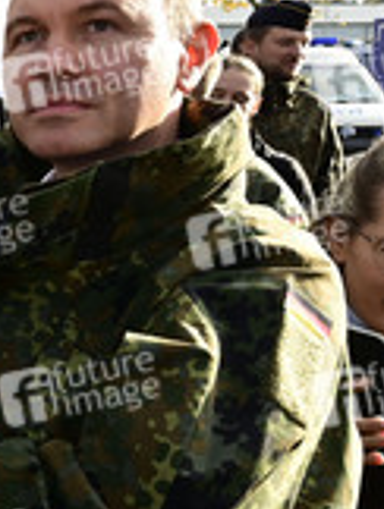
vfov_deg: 30.1
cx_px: -319
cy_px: 311
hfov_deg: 18.0
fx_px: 944
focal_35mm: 64
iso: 320
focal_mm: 24
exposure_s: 1/200
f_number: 8
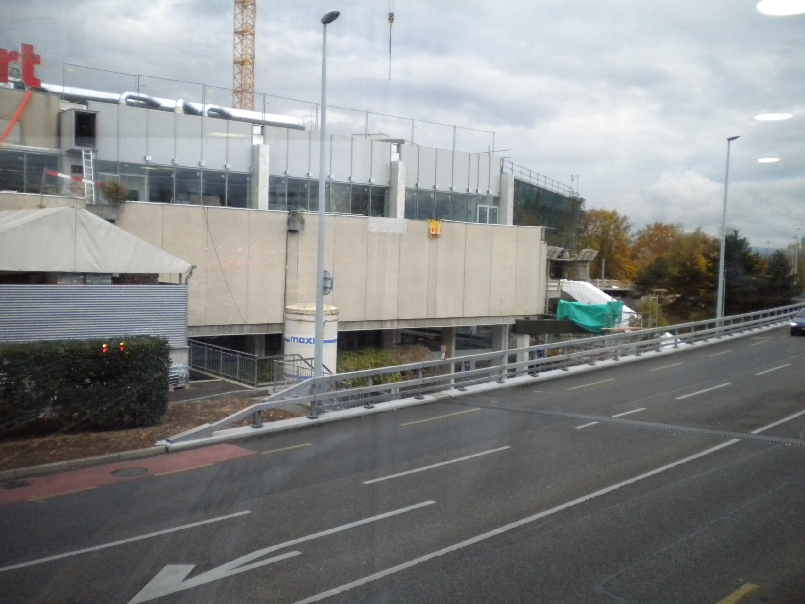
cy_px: 302
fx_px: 814
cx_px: 402
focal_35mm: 35
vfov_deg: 40.7
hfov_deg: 52.6
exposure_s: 1/210
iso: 400
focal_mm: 6.3
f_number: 3.1
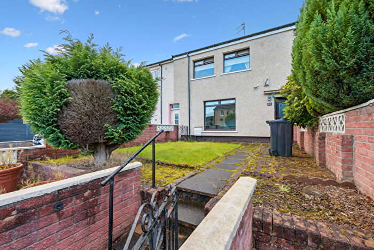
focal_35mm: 15
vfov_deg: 77.4
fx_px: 156
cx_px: 187
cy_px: 125
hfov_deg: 100.4
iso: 160
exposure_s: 1/100
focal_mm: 15
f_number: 5
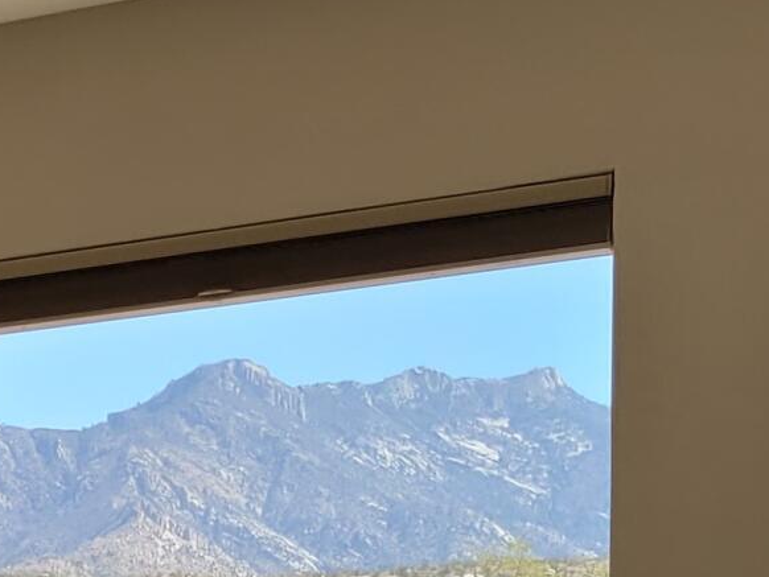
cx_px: -489
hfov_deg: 13.6
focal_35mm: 134
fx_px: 2978
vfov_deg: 10.4
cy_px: 1069
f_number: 1.8
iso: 40
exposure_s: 1/504
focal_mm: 5.4
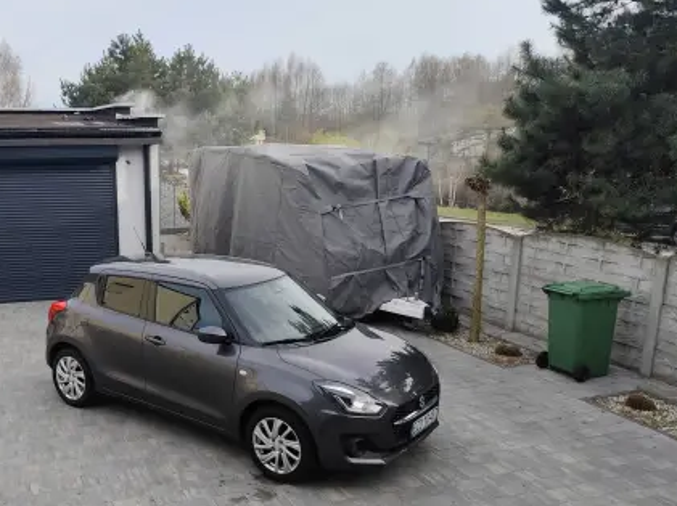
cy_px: 294
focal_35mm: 35
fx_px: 684
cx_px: 193
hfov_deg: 51.0
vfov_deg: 40.5
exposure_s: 1/399
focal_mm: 6.14
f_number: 1.65
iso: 50
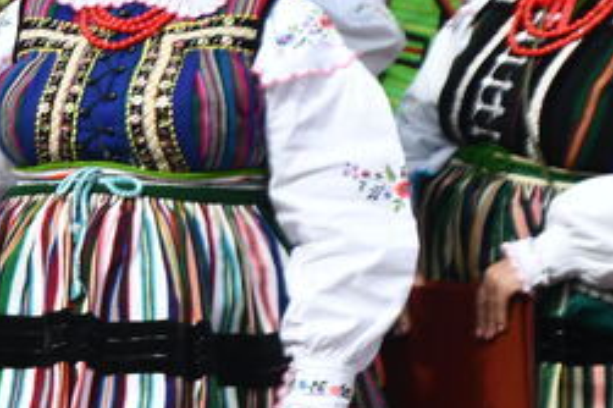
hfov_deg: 4.8
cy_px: 434
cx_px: -396
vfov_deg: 3.2
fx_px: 7300
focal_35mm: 429
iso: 100
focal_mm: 70
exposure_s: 1/250
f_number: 8
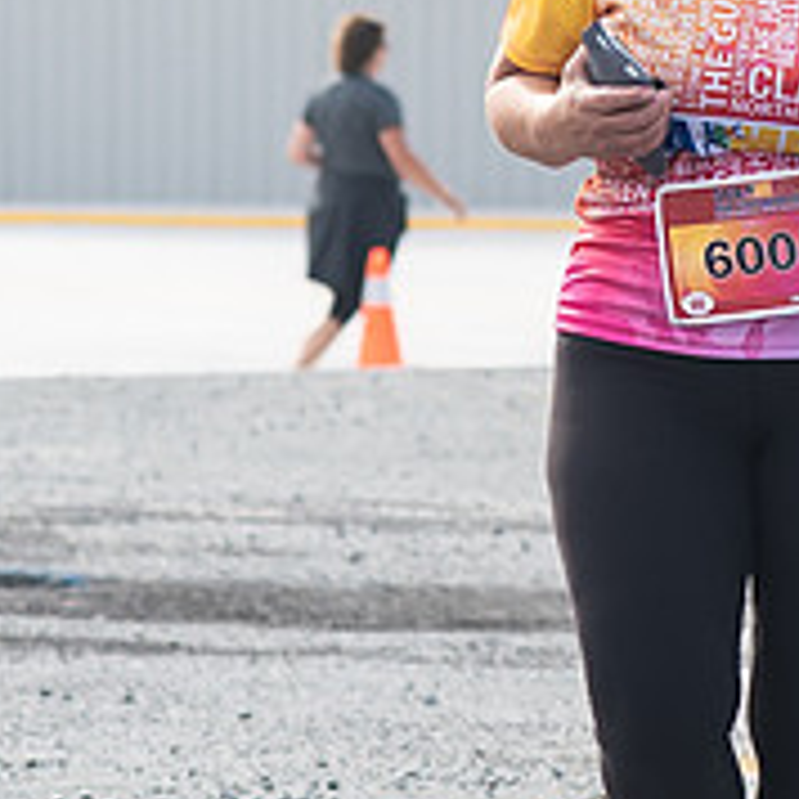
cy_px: -264
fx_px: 11595
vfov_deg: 3.9
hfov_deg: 3.9
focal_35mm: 444
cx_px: 371
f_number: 4.5
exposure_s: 1/1000
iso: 250
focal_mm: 70
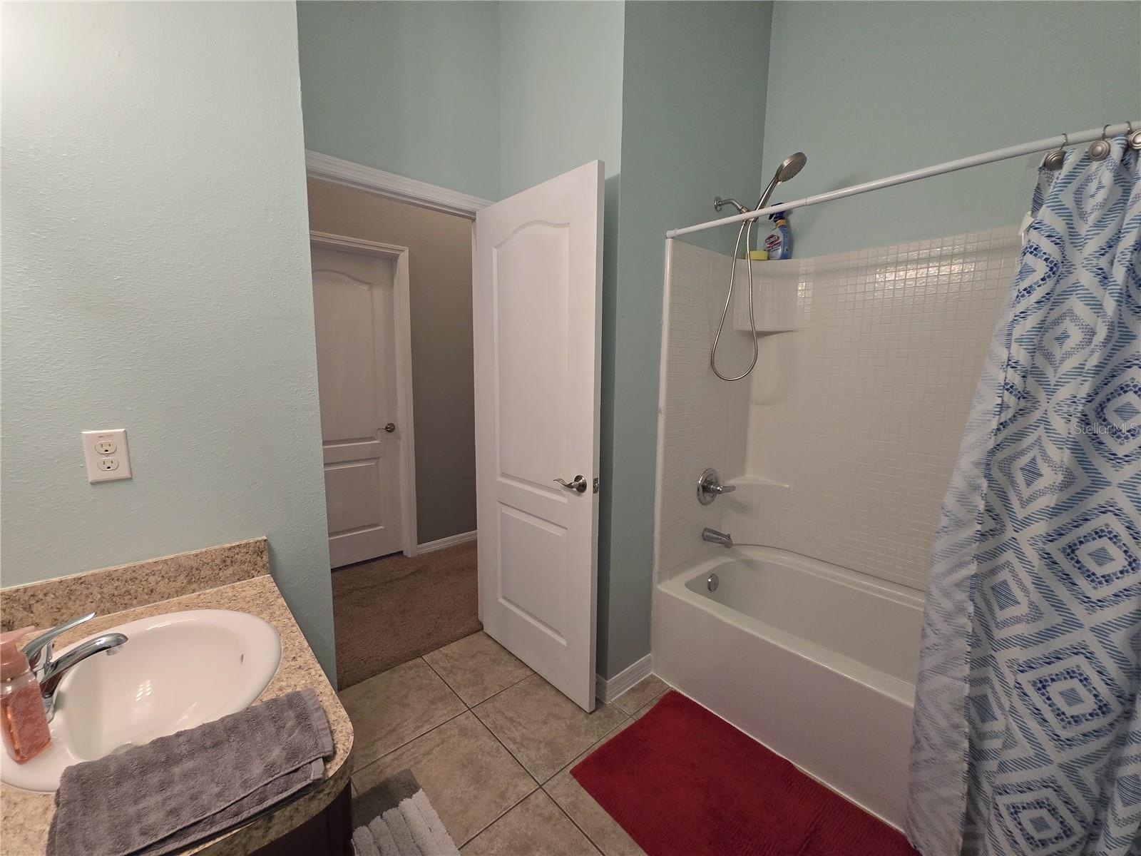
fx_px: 429
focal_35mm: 13
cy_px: 428
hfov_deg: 106.2
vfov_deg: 89.9
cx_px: 570
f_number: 2.2
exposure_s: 1/60.2
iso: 320
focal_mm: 2.2
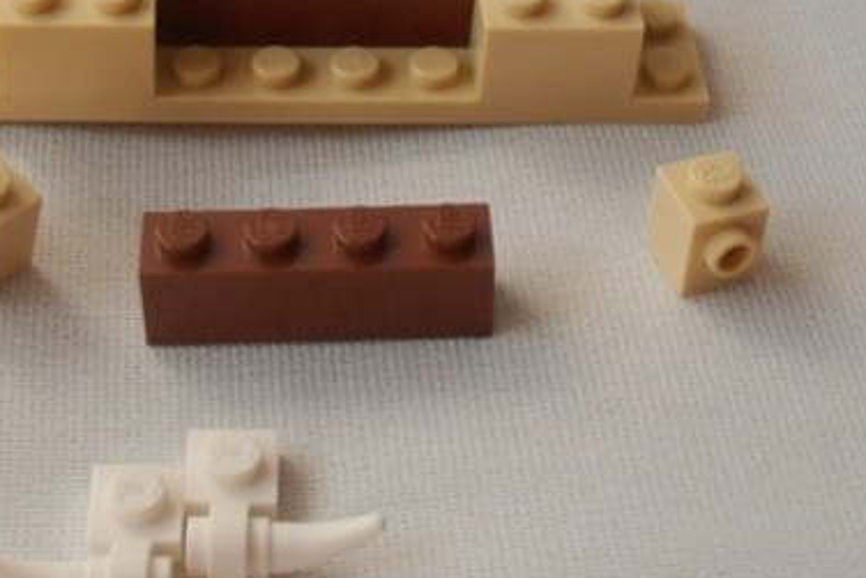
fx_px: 2214
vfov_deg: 14.6
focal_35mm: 92
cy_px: -1
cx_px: 313
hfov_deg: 22.1
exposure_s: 1/80
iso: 80
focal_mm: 6.61
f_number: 3.9
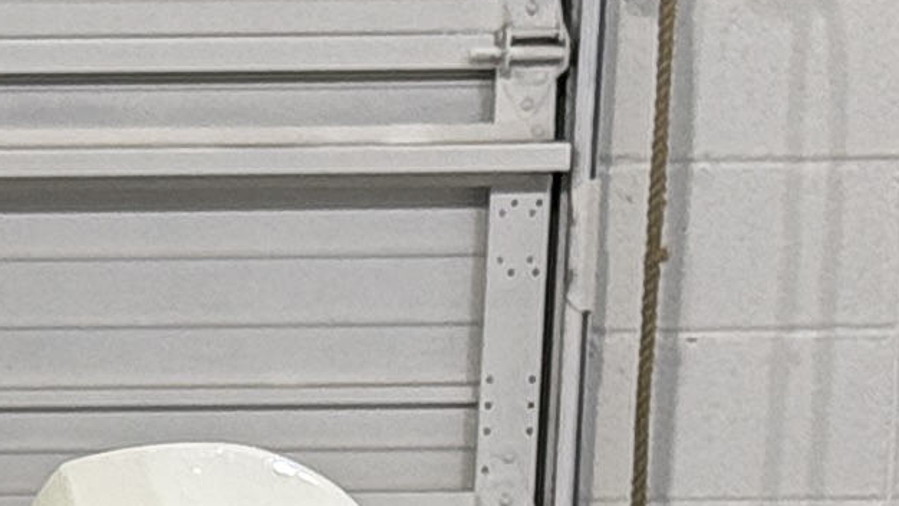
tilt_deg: -10.7
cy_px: 1258
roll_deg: +0.0
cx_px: -1348
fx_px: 8033
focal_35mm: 337
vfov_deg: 3.5
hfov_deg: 6.1
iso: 64
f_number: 1.78
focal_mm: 6.76
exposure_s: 1/60
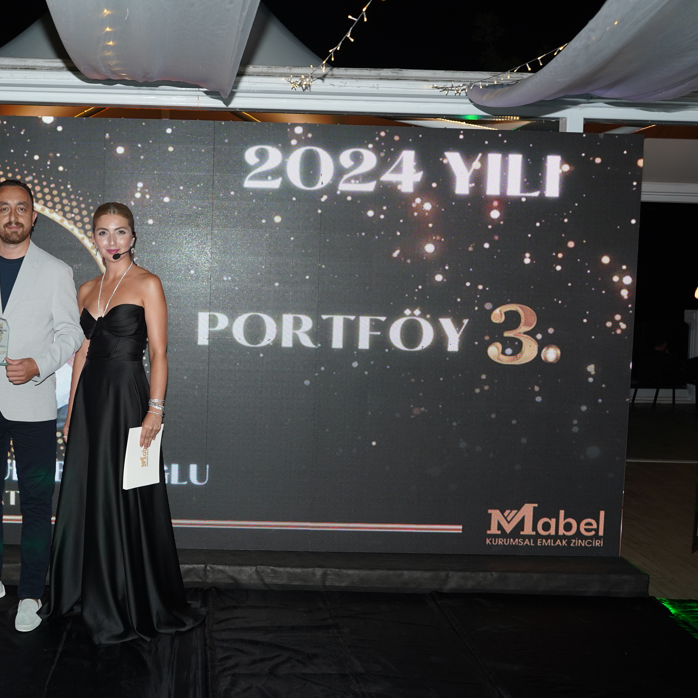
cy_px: 346
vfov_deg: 37.6
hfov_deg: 37.0
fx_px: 1027
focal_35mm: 45
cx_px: 215
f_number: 4
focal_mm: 35
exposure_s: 1/125
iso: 500
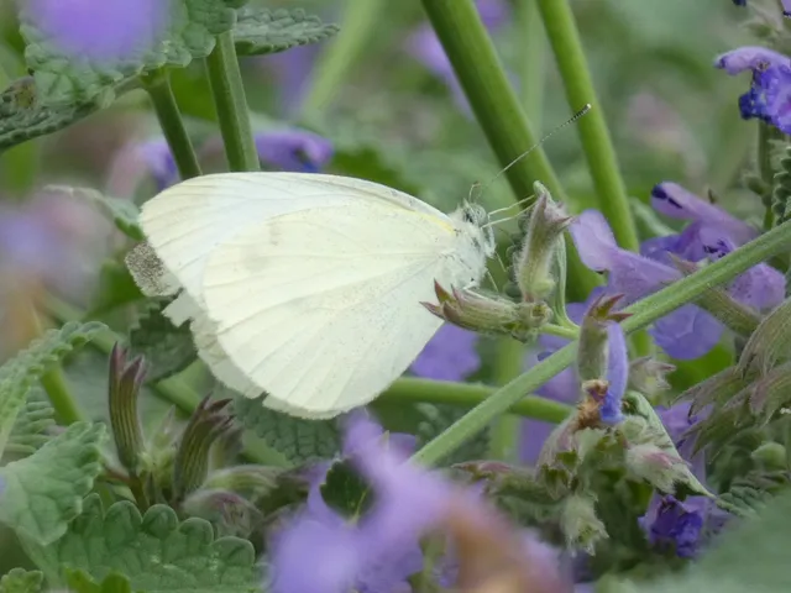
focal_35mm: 339
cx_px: 396
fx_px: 7746
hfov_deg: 5.8
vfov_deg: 4.4
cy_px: 296
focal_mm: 60.8
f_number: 5.6
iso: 125
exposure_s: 1/80
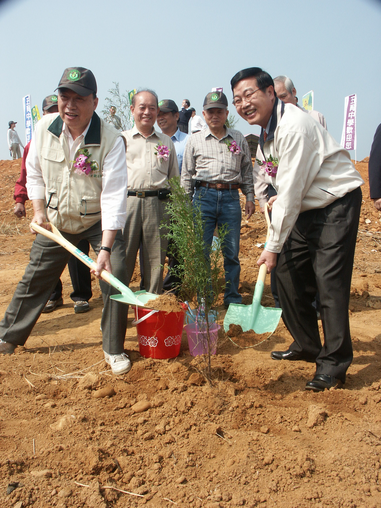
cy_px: 254
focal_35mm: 32
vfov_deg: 56.8
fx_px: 470
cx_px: 190
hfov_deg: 44.2
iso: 100
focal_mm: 8.45
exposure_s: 1/350
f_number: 6.7
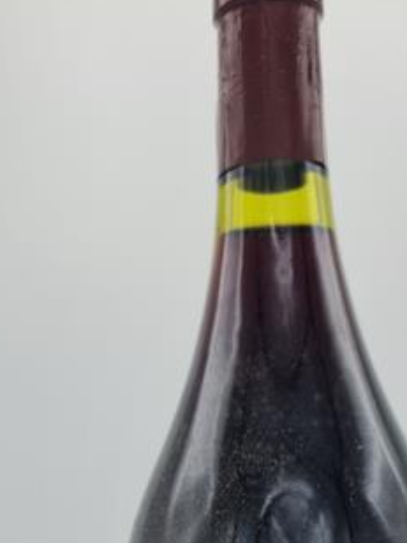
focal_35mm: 65
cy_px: 636
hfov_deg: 22.6
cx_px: 226
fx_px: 1019
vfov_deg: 26.7
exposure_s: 1/334
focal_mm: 7
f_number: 1.8
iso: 50
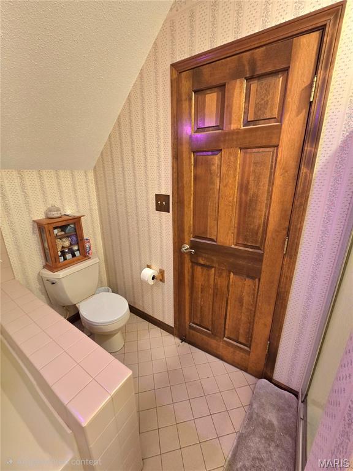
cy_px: 236
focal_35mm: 13
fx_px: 177
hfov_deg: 89.9
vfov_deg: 106.2
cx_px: 176
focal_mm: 2.2
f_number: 2.2
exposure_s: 1/60.2
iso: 400
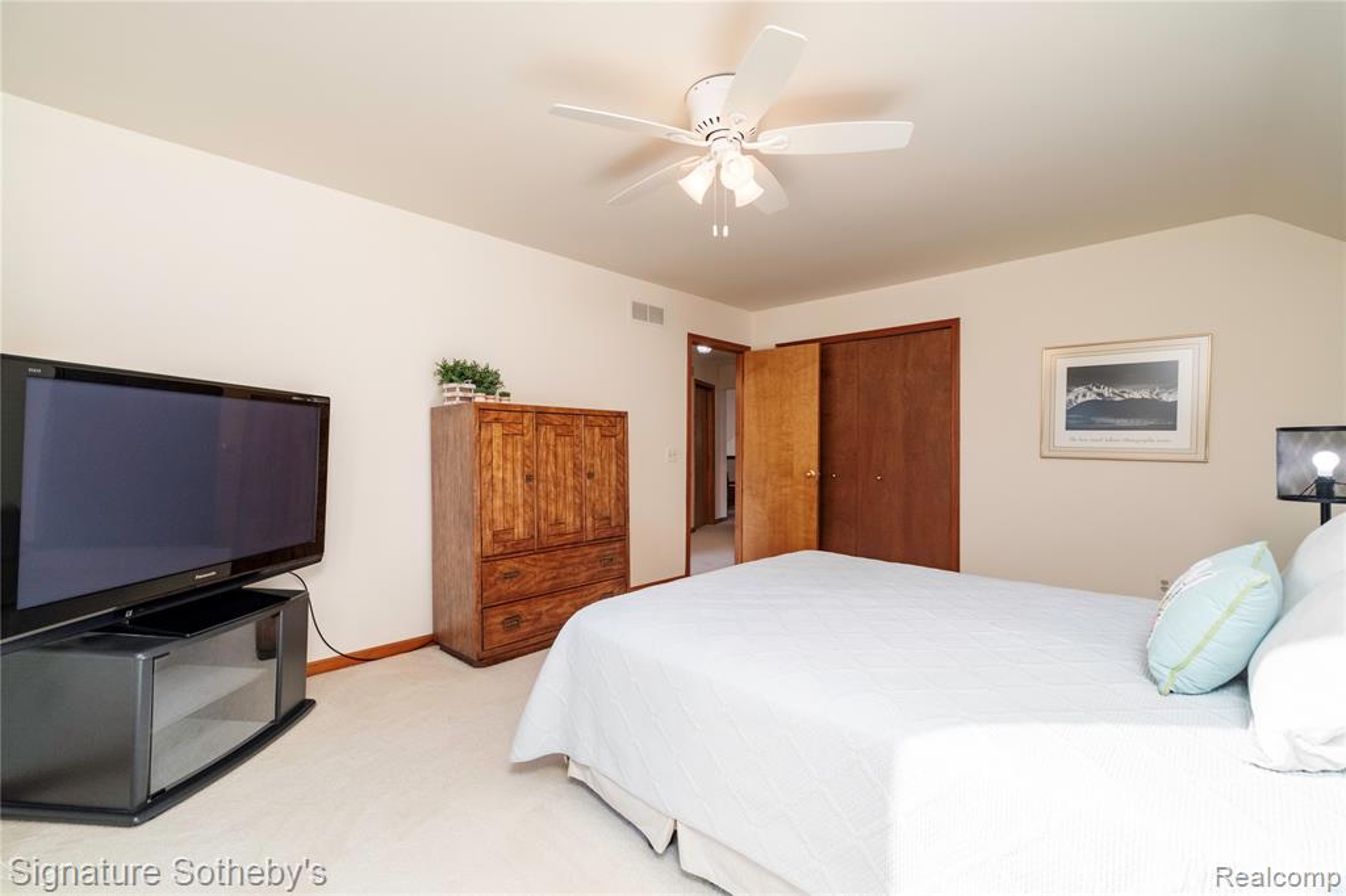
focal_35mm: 15
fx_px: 561
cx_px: 673
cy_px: 448
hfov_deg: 100.4
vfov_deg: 77.3
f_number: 6.4
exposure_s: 1/250
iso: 640
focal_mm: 10
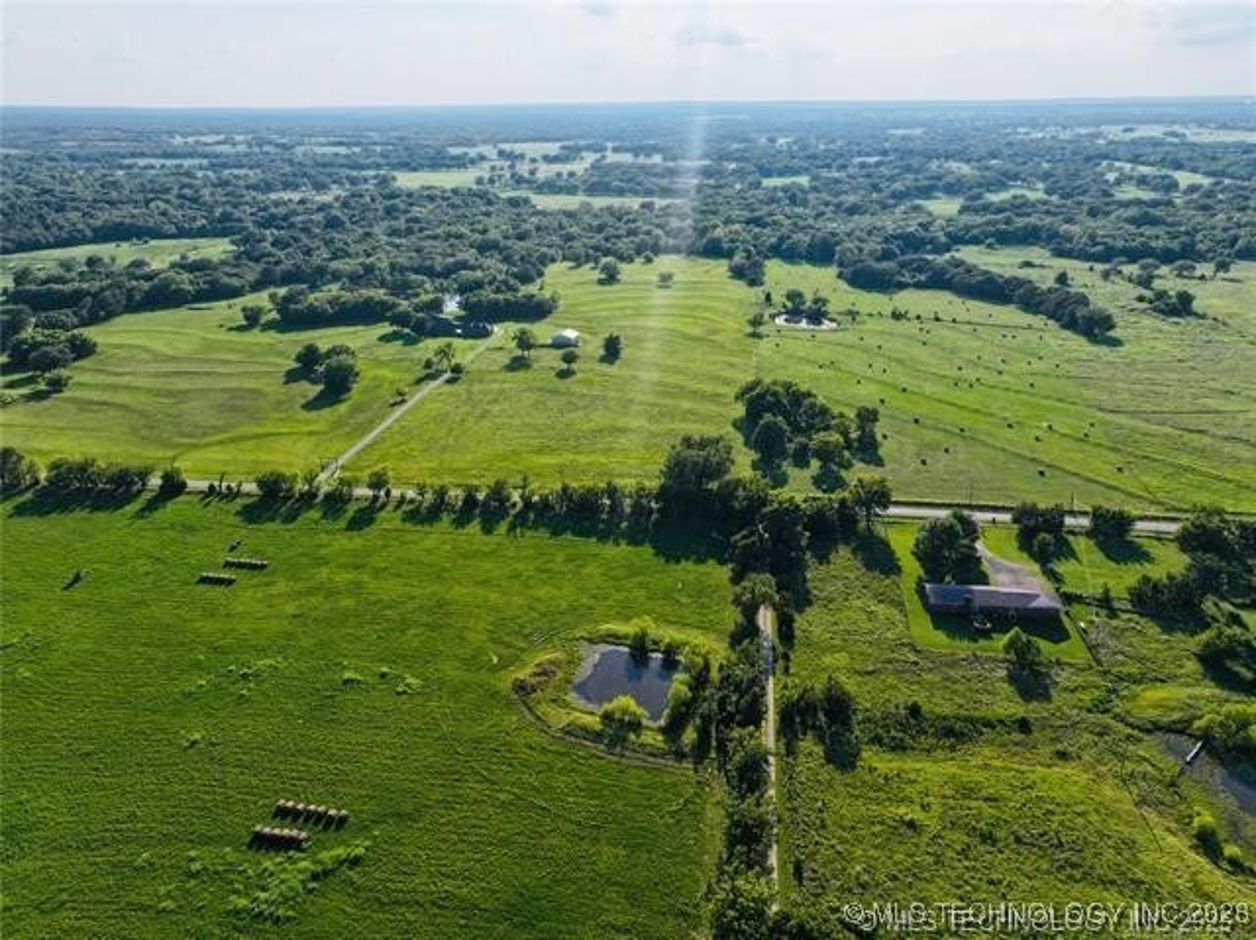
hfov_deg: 71.6
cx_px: 628
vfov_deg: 56.8
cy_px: 470
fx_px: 870
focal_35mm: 24
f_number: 2.8
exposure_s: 1/4000
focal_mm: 12.29
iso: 290
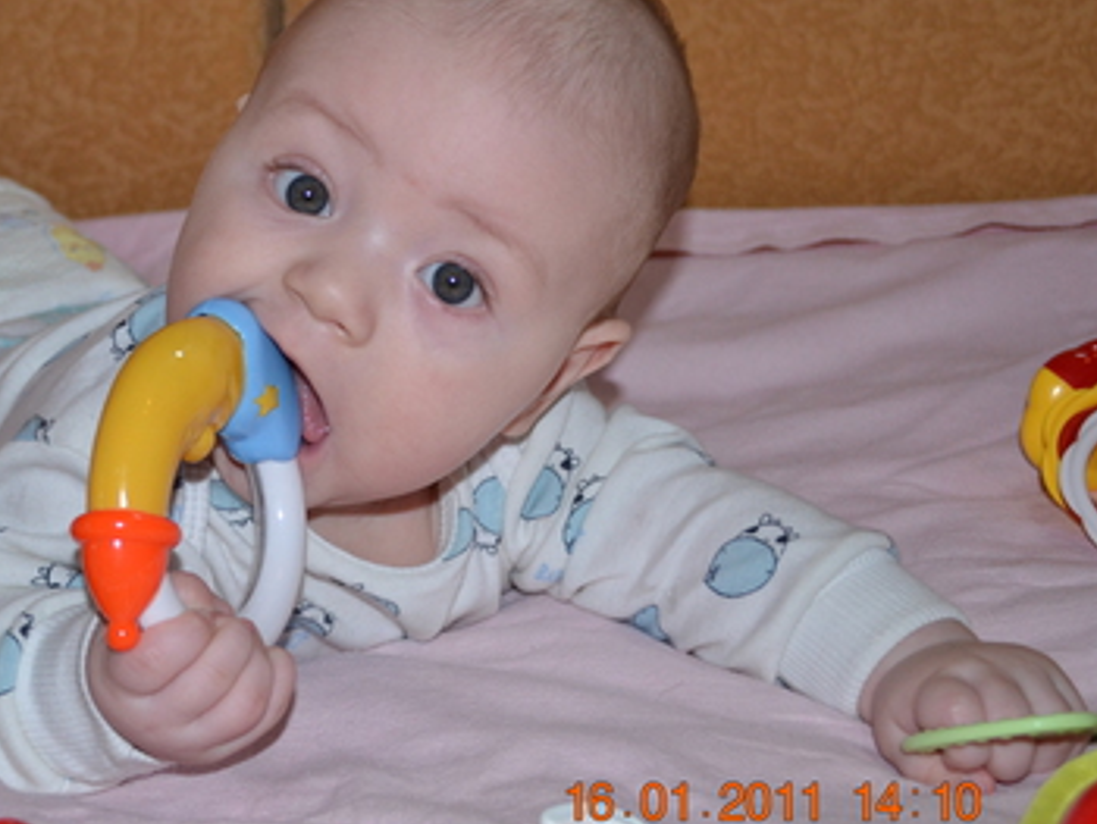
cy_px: 315
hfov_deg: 25.0
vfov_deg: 19.1
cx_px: 282
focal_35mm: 77
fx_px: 2442
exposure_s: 1/200
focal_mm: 34
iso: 800
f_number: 5
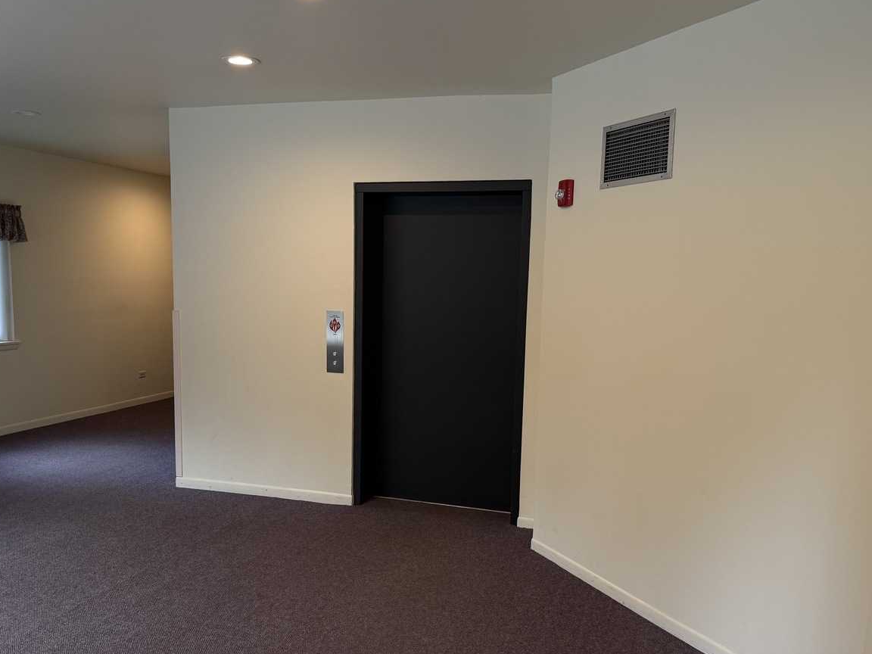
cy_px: 377
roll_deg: -1.4
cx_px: 437
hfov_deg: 60.0
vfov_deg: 46.6
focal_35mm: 30
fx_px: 756
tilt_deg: -6.6
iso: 160
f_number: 1.78
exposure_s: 1/60
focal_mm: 6.76
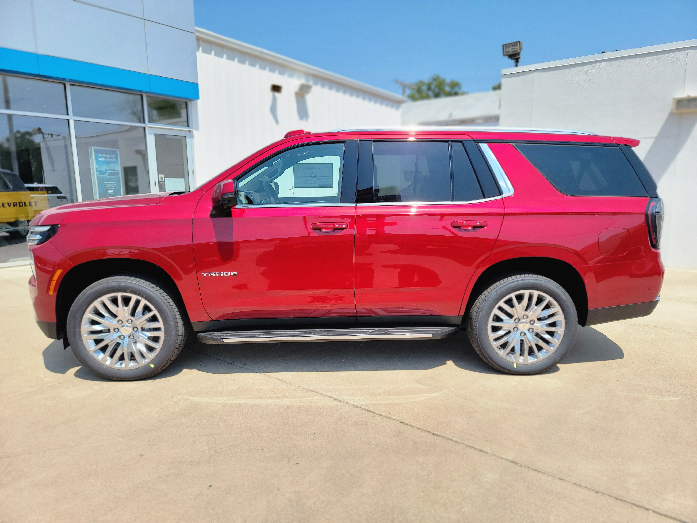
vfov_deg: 56.8
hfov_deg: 71.6
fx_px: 483
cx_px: 348
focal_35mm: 24
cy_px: 262
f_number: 1.8
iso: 16
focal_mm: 6.7
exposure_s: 1/675
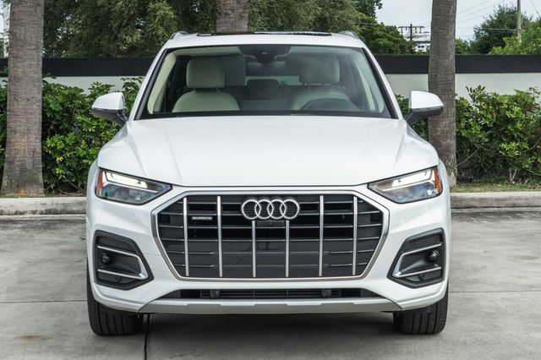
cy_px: 140
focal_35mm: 82
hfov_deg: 24.9
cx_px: 277
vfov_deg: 16.7
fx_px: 1227
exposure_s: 1/100
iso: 200
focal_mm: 47
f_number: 8
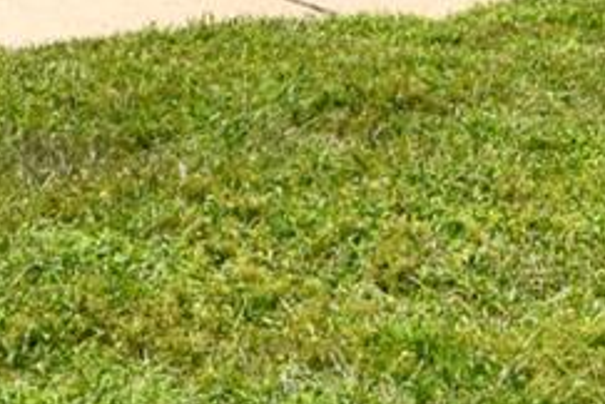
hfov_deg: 11.5
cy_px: -743
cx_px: 60
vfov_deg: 7.0
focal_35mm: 178
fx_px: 2991
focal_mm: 20
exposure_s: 1/200
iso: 100
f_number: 13
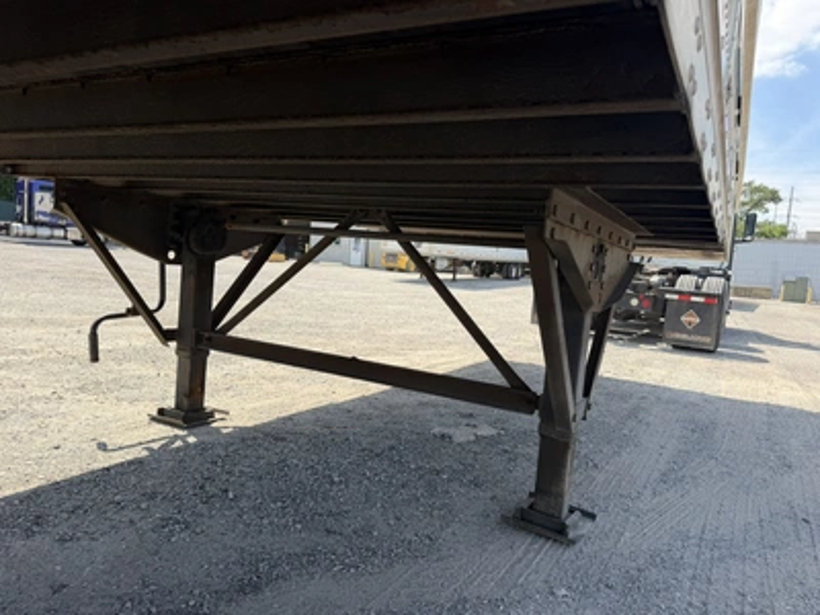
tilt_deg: -7.9
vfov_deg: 56.8
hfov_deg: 71.6
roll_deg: -5.1
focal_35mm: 24
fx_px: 569
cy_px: 308
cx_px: 410
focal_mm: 6.76
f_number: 1.78
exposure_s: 1/2232
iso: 80
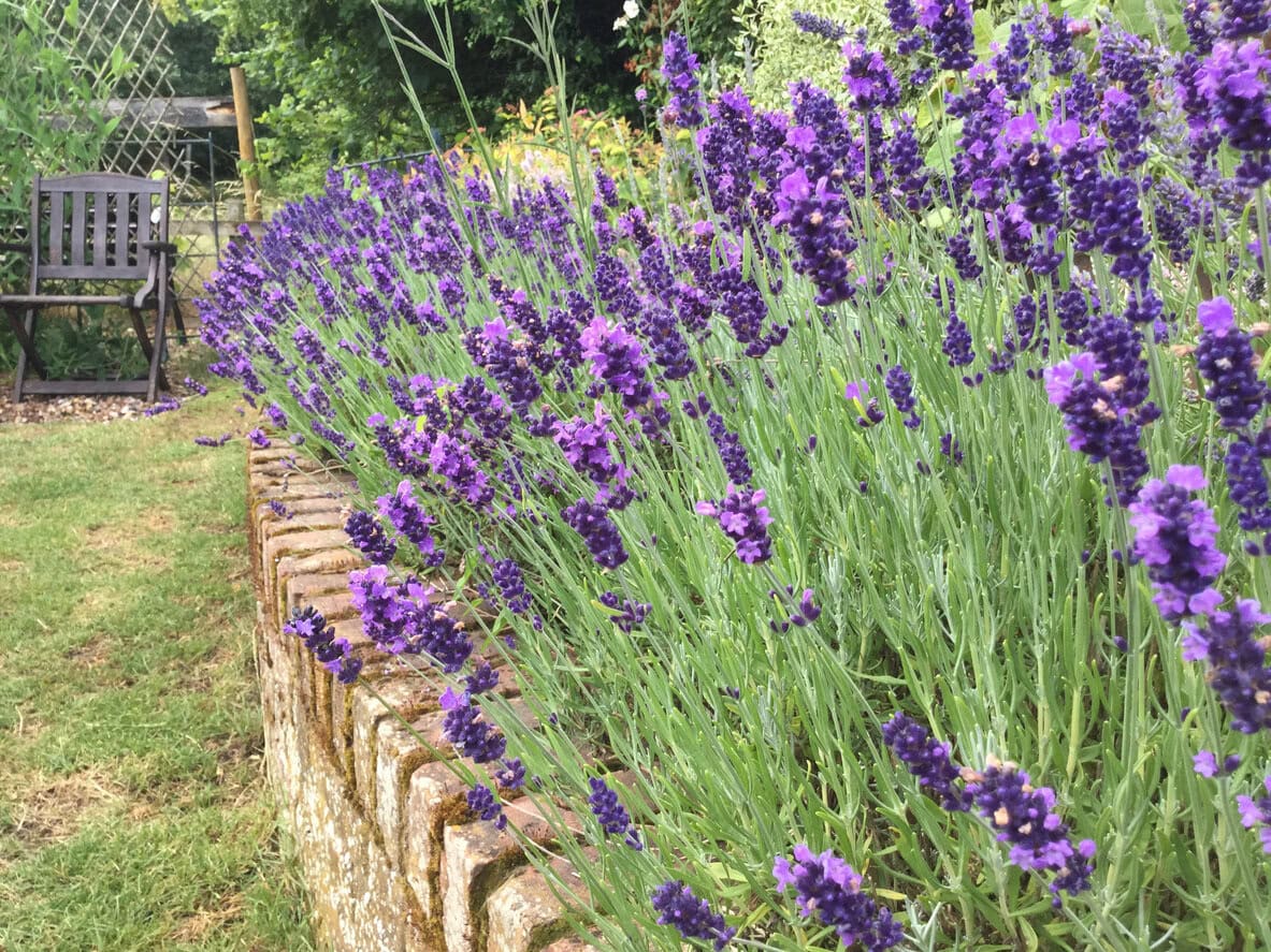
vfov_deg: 45.4
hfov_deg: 58.4
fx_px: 1138
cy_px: 476
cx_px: 636
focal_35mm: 31
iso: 32
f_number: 2.4
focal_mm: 3.3
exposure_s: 1/50
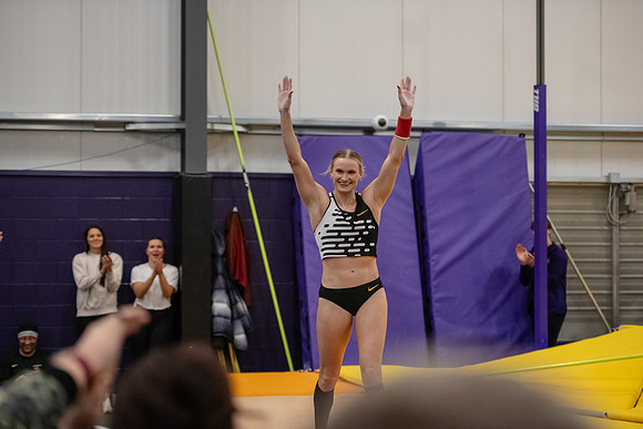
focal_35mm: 85
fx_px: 1518
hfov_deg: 23.9
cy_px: 214
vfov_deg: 16.1
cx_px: 322
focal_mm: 85
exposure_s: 1/800
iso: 6400
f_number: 2.8
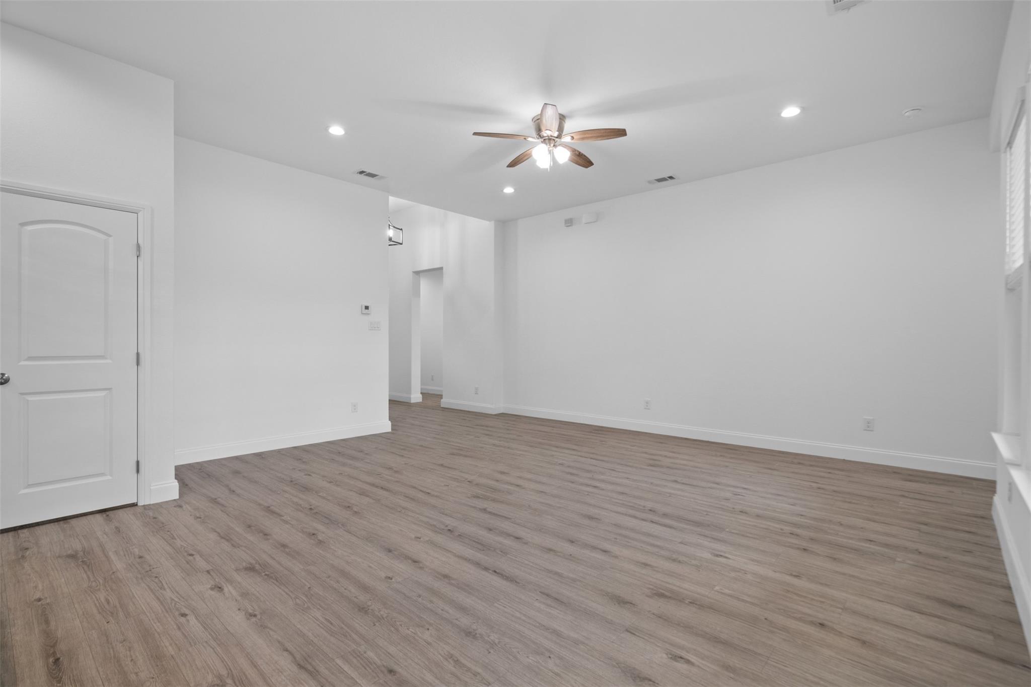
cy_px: 344
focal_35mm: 16
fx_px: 458
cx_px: 516
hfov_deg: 96.7
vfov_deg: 73.7
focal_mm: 16
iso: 800
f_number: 7.1
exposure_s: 1/2
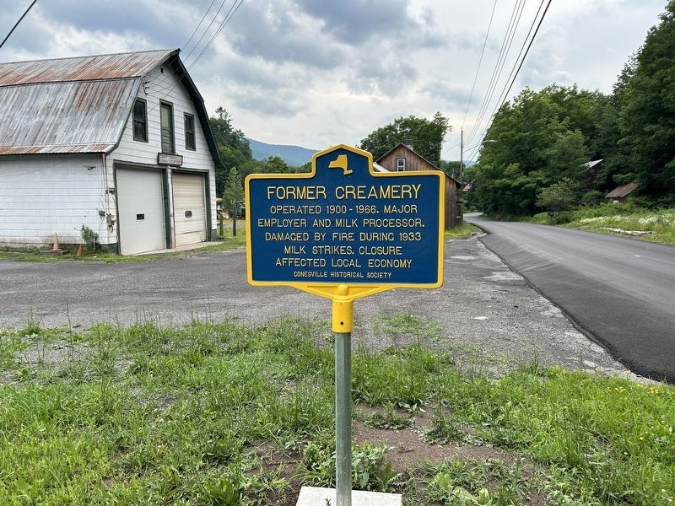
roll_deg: -0.5
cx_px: 338
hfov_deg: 67.3
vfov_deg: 53.1
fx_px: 507
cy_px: 253
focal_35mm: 26
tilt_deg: -7.6
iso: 50
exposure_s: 1/1645
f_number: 1.5
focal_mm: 5.7
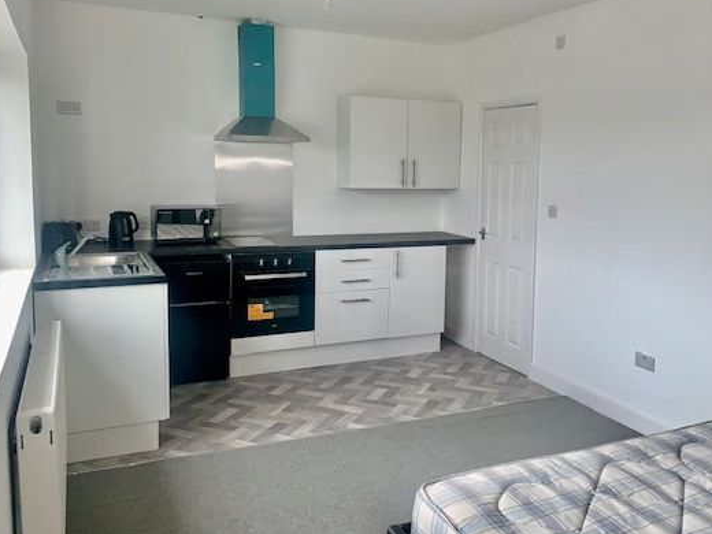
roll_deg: -1.1
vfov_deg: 44.1
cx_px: 422
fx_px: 658
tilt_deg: -5.7
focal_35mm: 32
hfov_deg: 56.4
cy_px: 242
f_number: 1.8
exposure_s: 1/102
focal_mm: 4.25
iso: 80
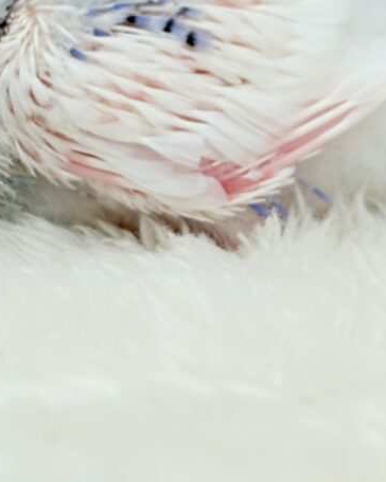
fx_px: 1914
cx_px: 112
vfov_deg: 14.3
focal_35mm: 134
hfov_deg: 11.5
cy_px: 86
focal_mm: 5.96
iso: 64
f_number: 1.6
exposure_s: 1/100
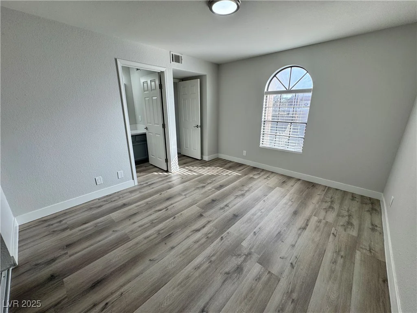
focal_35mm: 14
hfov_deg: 102.1
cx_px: 208
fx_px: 169
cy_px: 156
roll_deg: +0.3
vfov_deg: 85.7
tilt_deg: -17.2
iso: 40
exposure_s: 1/120
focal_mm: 2.22
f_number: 2.2
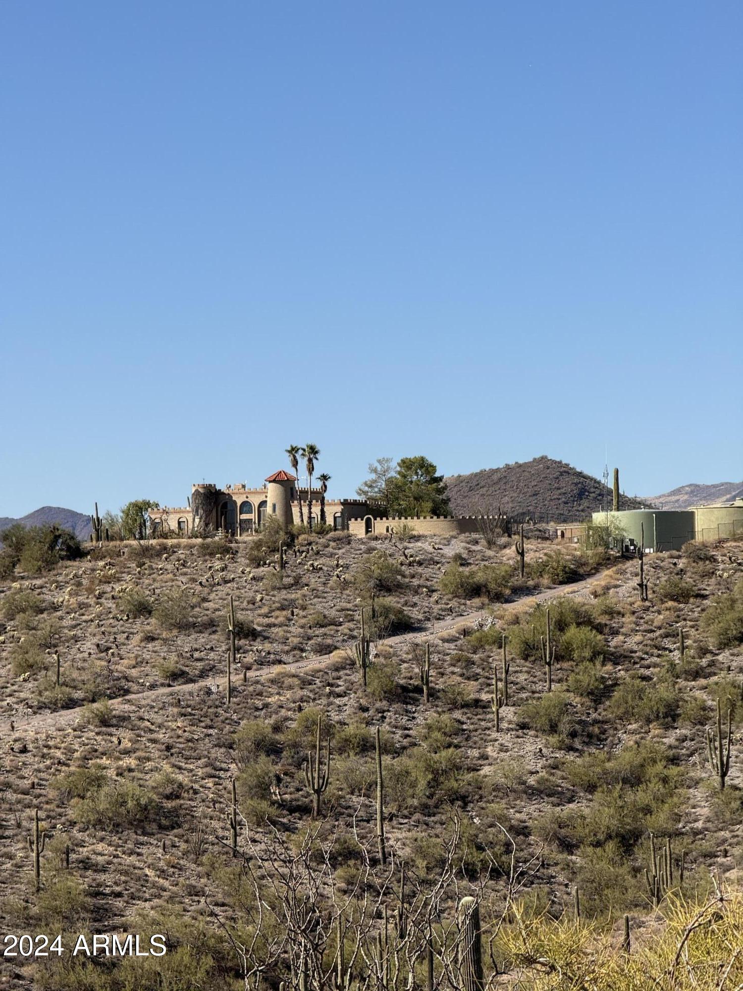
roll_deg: +1.3
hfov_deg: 12.3
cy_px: 496
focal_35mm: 120
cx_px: 372
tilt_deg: +2.7
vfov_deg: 16.4
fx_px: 3434
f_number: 2.8
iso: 50
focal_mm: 15.66
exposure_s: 1/1451
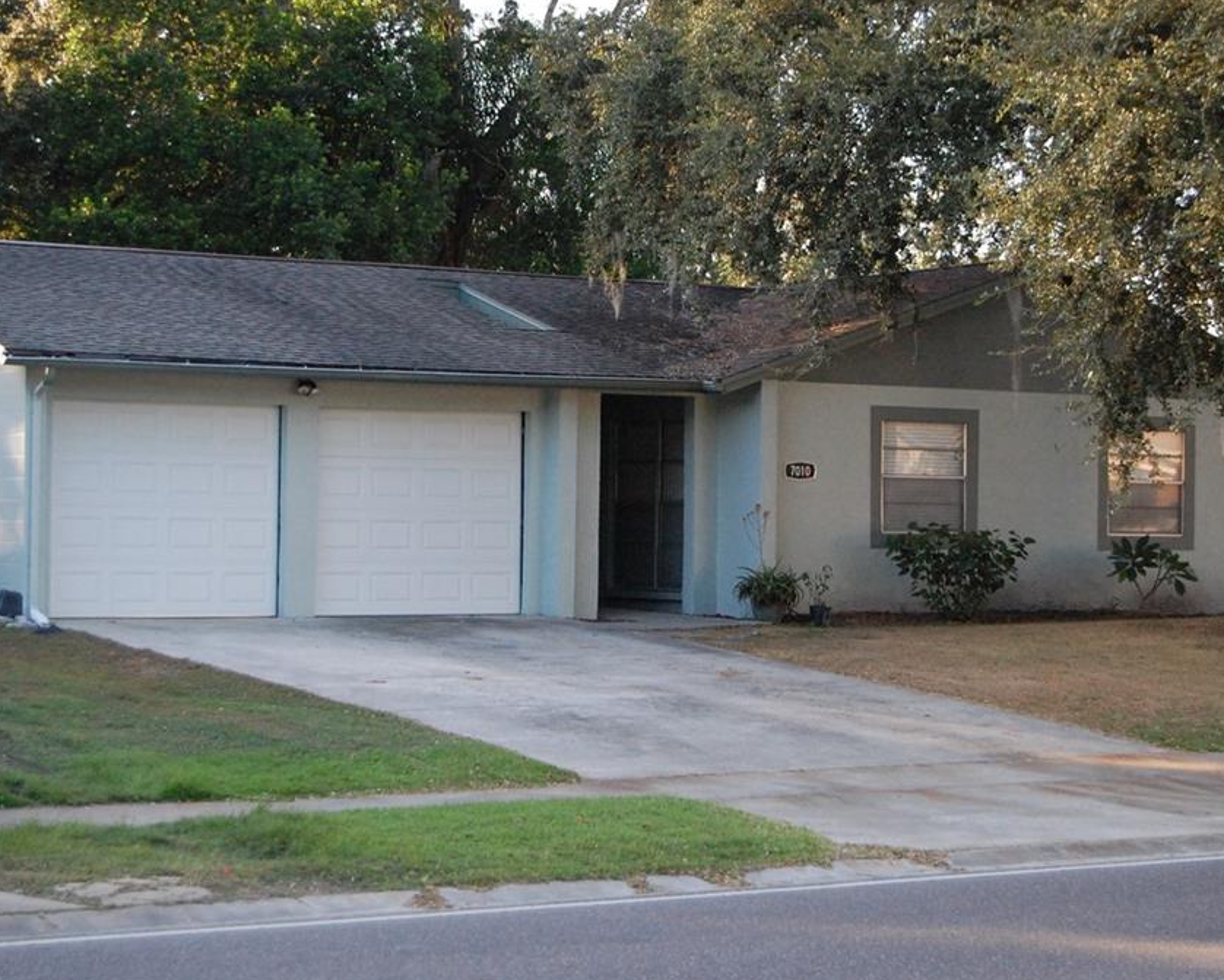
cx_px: 622
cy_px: 491
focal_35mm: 79
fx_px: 2863
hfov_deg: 24.1
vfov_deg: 19.4
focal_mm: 46
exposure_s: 1/640
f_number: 5.3
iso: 1600
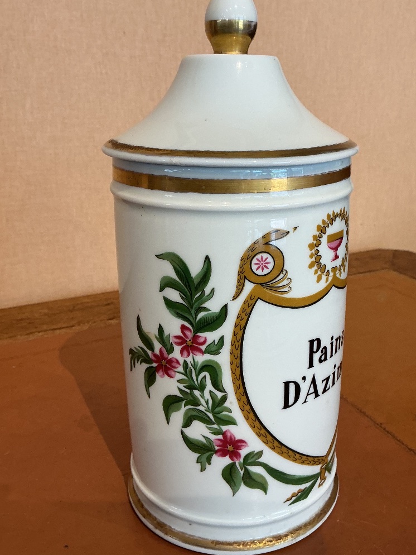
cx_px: 233
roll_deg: +0.6
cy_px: 274
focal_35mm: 35
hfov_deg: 40.6
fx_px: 561
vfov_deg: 52.6
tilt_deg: -18.6
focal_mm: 3
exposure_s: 1/60
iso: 64
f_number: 1.8
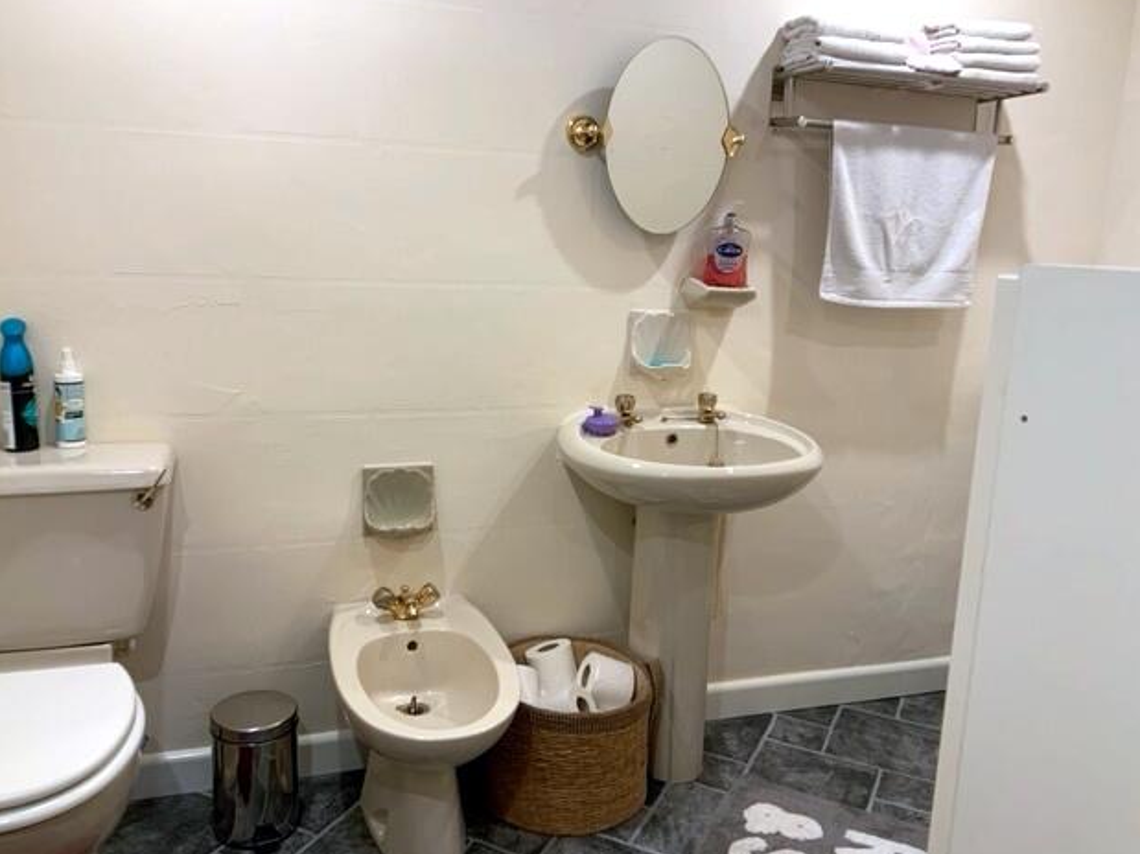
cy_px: 425
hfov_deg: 60.0
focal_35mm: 30
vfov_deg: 46.8
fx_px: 988
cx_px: 556
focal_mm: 3
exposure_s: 1/50
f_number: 1.8
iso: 64
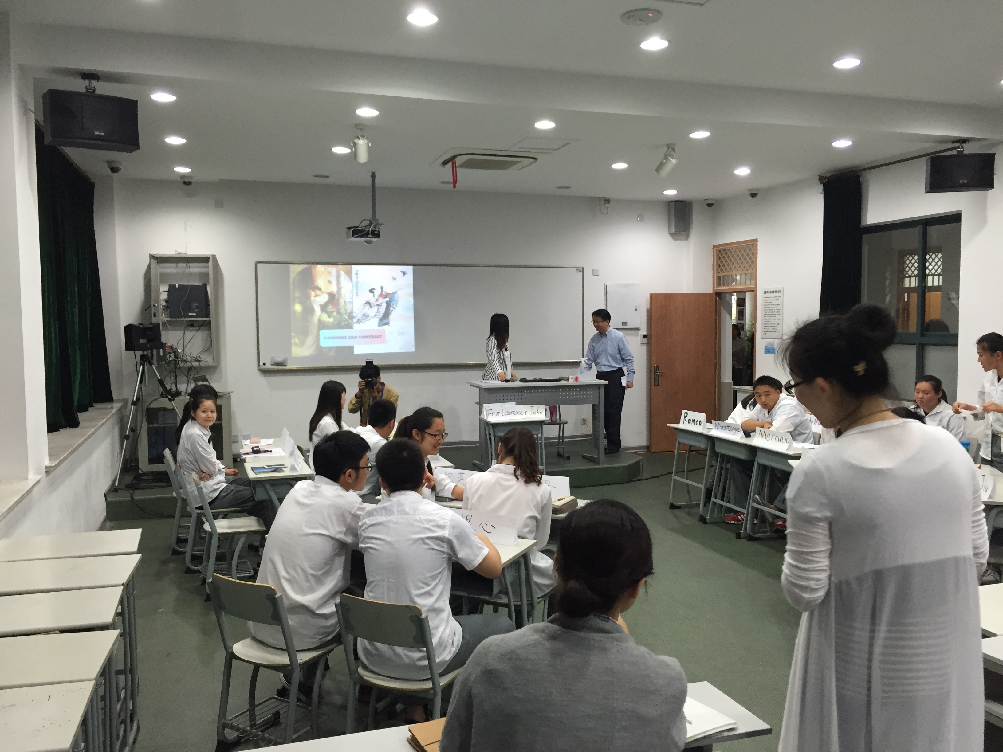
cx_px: 502
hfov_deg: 61.7
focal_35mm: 29
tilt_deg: -4.2
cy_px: 376
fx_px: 840
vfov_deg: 48.2
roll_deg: -0.3
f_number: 2.2
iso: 100
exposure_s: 1/30
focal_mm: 4.15
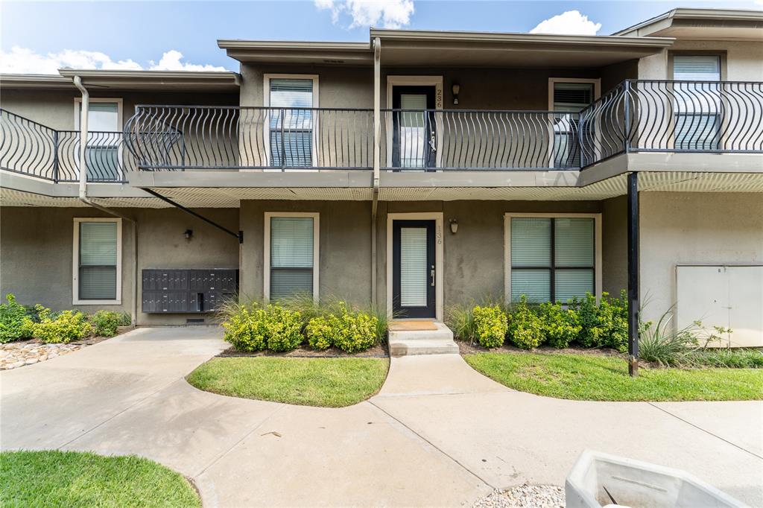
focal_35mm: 14
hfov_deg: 104.3
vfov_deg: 81.2
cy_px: 254
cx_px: 382
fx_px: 297
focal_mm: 14
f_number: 7.1
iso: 100
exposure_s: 1/1250
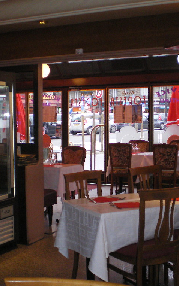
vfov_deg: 37.5
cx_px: 80
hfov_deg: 23.9
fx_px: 422
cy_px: 143
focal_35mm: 54
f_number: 3.1
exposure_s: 1/60
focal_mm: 6.3
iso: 320
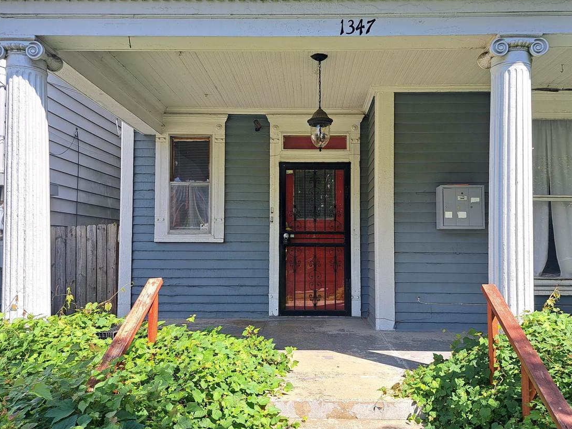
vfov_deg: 49.7
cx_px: 302
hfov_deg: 63.4
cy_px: 234
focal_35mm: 28
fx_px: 463
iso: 50
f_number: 1.8
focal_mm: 5.23
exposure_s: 1/404
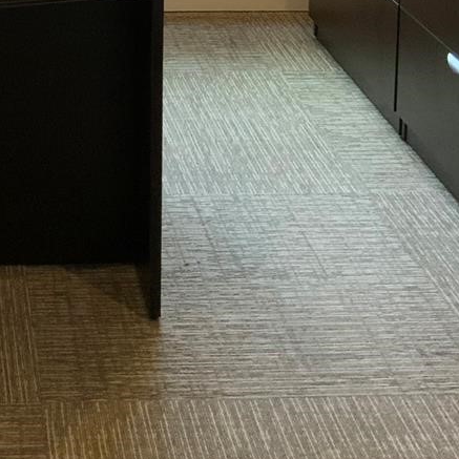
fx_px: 1350
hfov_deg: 18.7
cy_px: -200
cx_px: -18
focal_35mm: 90
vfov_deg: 17.6
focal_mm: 3
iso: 125
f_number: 1.8
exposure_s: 1/60
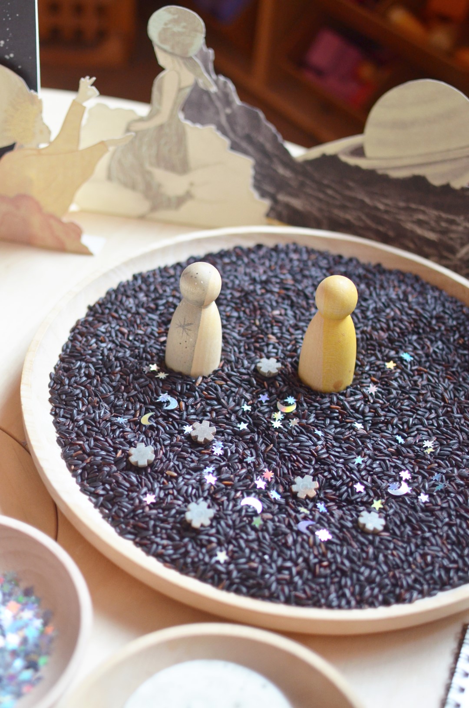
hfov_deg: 25.6
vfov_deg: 37.9
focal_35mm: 52
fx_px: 1031
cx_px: 234
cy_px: 354
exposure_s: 1/100
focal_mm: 35
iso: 1100
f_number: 1.8
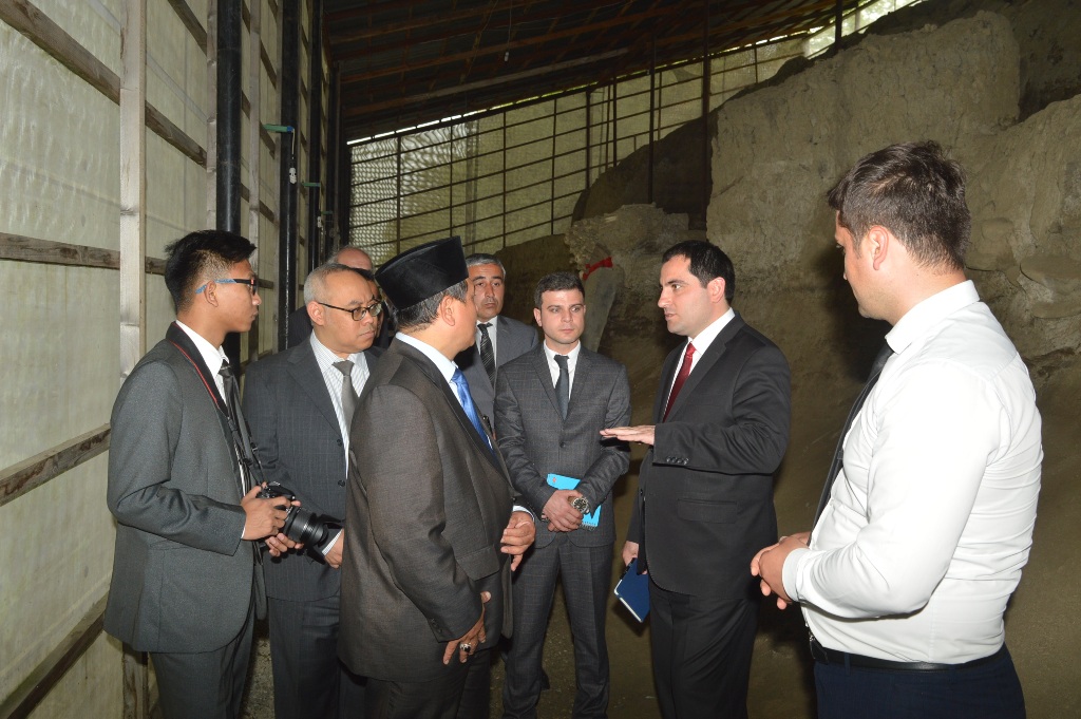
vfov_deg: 39.9
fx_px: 990
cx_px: 540
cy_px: 360
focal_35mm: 33
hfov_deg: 57.3
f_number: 6.3
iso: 400
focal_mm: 22
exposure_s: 1/200
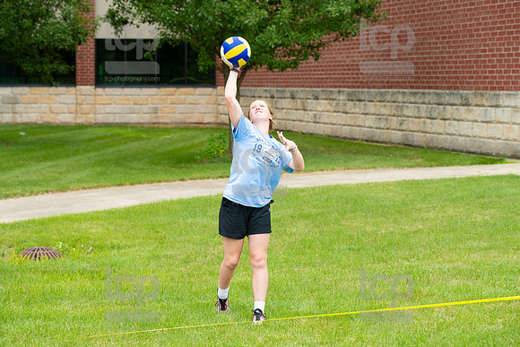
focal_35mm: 90
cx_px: 260
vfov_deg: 15.2
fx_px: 1300
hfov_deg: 22.6
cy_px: 174
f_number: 4.5
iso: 640
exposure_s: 1/1000
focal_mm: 90
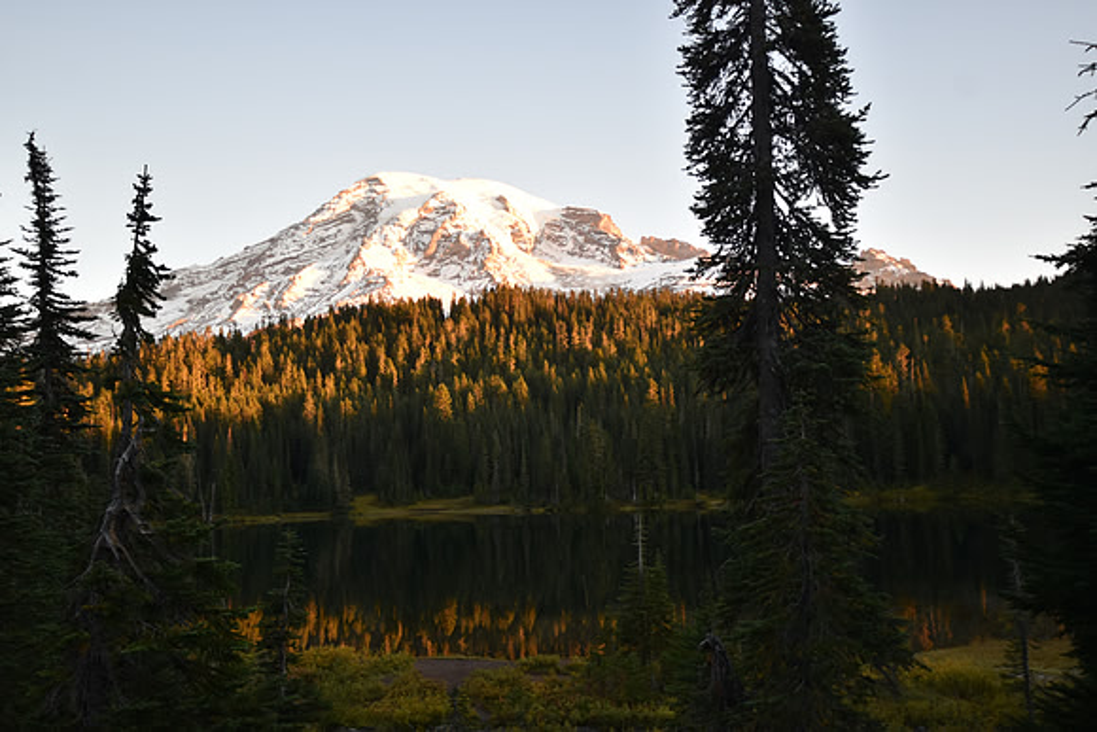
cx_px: 548
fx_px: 1006
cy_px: 366
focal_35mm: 33
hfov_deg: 57.2
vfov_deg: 40.0
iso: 200
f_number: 7.6
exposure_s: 1/80
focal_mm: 22
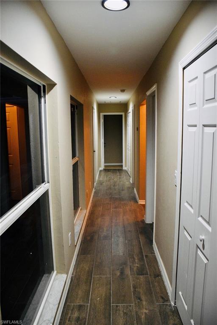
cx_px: 108
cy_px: 162
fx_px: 244
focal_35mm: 27
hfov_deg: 47.9
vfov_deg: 67.4
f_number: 3.5
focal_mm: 18
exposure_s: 1/60
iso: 1400
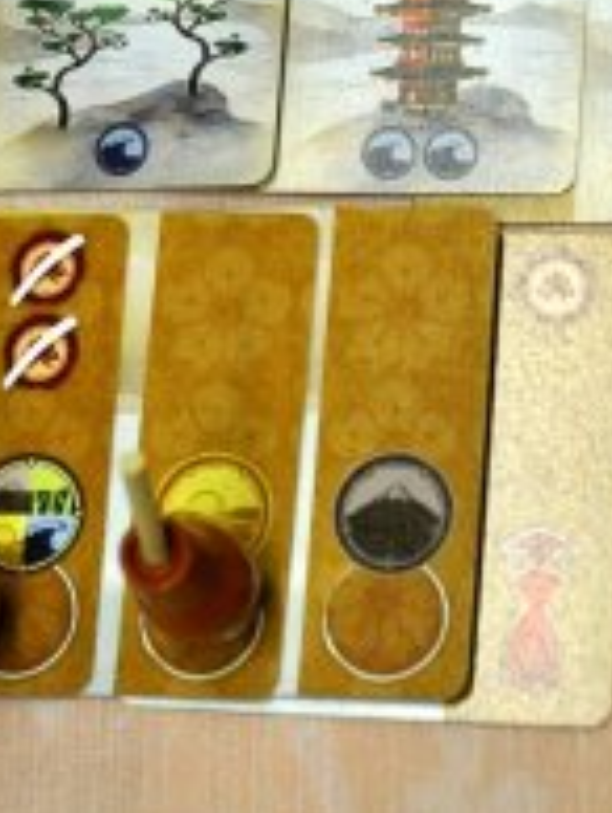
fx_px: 3928
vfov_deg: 11.8
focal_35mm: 167
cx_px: 507
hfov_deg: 8.9
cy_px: 109
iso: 640
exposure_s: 1/60
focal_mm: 44
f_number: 4.2
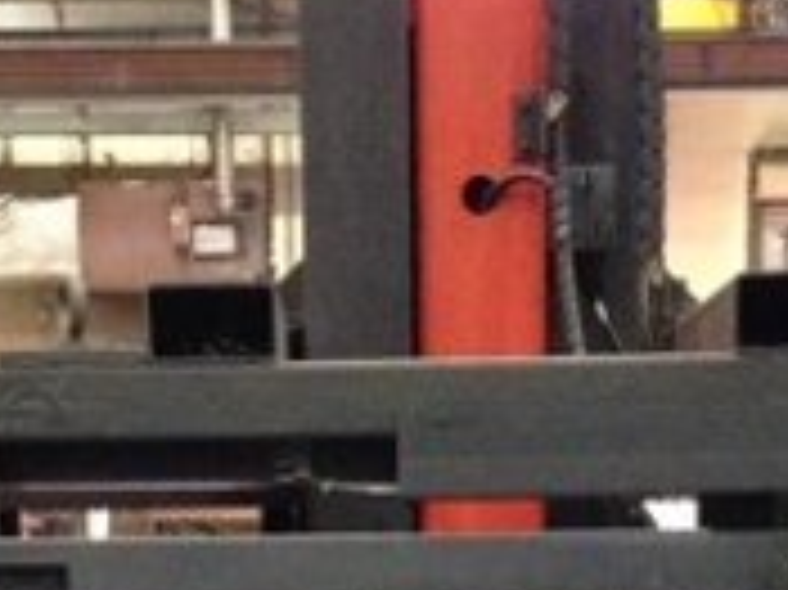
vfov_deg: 9.1
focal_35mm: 151
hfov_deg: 13.1
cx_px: 383
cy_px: 1288
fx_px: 3435
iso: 320
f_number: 2.4
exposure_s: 1/17
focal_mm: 4.12
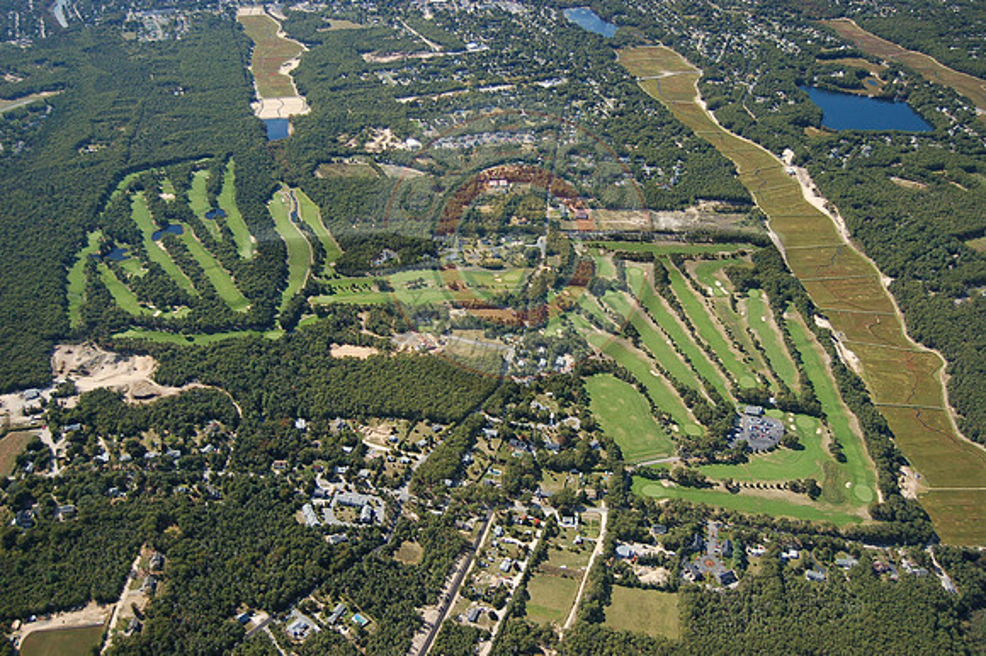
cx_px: 493
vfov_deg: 36.8
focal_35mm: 36
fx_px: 985
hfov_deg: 53.2
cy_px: 328
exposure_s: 1/500
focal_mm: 24
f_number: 4
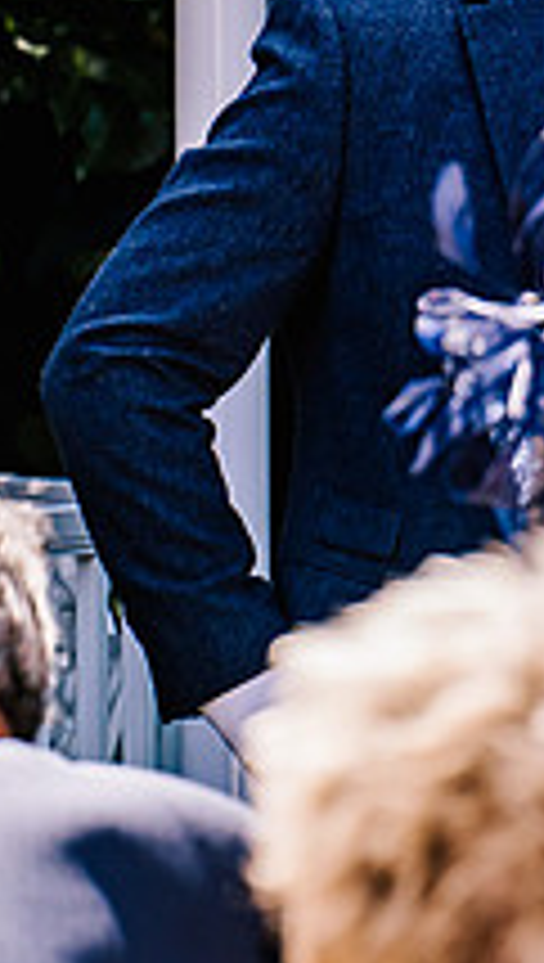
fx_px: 13027
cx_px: 1250
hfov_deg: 2.4
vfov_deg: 4.2
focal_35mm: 510
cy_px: 191
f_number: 5
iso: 320
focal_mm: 180
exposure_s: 1/800
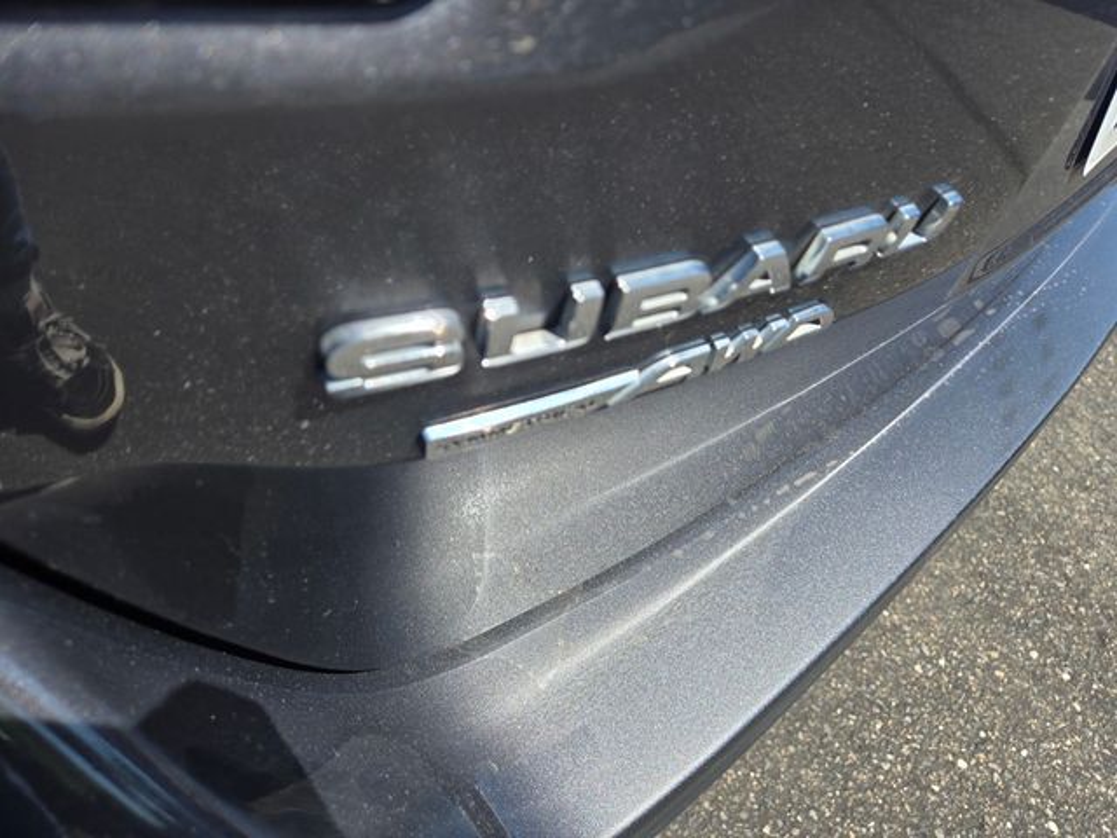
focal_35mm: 23
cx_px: 558
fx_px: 742
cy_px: 419
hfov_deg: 73.9
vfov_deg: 58.9
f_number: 1.8
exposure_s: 1/818
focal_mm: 5.4
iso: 25
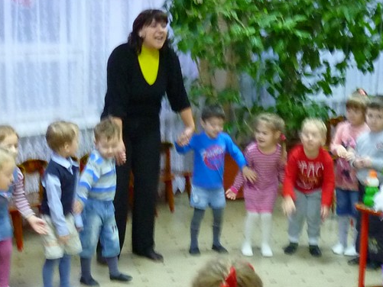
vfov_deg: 18.6
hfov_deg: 24.5
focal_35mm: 79
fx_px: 874
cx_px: 114
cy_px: 187
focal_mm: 5.5
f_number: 2.8
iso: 400
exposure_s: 1/20
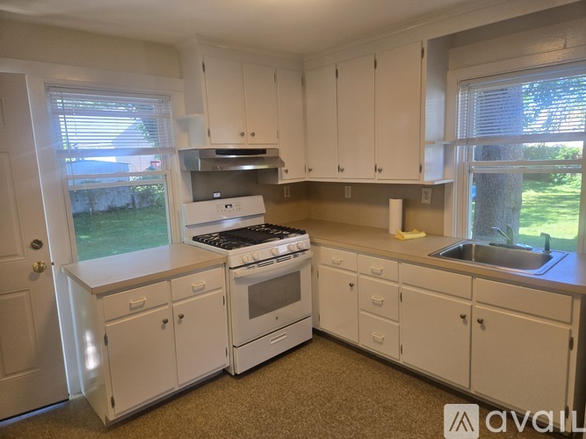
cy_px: 220
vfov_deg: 58.9
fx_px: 389
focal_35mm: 23
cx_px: 293
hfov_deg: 73.9
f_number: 1.8
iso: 80
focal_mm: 5.4
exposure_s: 1/120
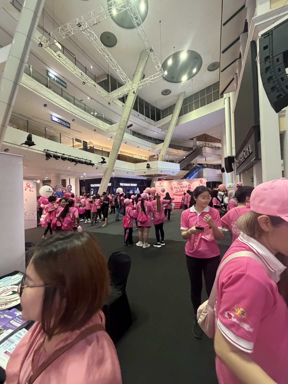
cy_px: 192
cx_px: 144
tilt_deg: +0.9
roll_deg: +2.3
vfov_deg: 102.1
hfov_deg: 85.7
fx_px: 155
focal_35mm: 14
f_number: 2.2
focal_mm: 2.22
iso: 640
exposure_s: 1/50
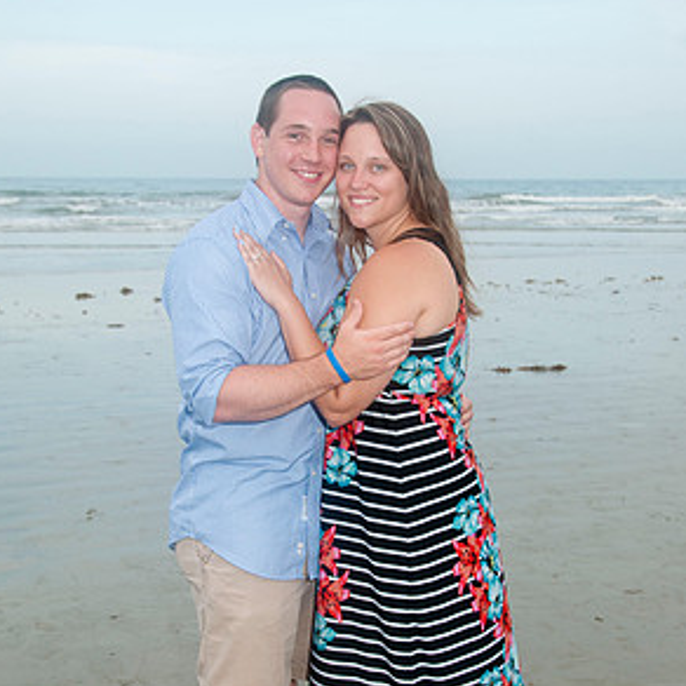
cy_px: 418
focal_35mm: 53
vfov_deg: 32.1
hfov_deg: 32.2
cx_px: 339
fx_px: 1188
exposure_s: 1/250
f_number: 6.3
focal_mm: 27
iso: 200
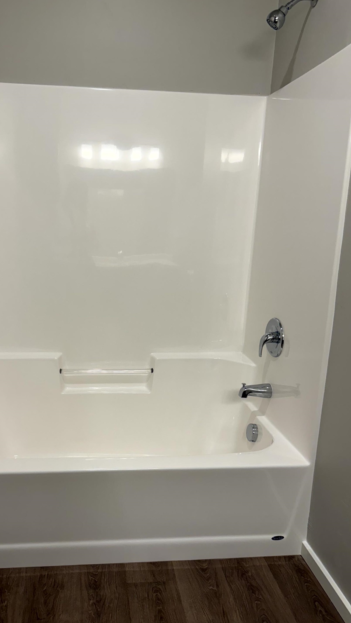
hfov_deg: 42.6
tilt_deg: -11.4
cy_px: 313
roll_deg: -1.5
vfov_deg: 69.9
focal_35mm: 27
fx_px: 447
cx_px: 133
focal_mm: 6.76
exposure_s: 1/120
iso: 125
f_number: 1.78
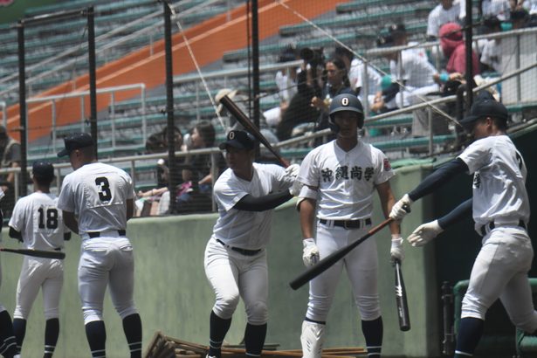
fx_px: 5966
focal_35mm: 400
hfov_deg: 5.2
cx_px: 268
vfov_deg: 3.4
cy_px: 179
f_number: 9
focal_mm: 400
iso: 1600
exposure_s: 1/1000
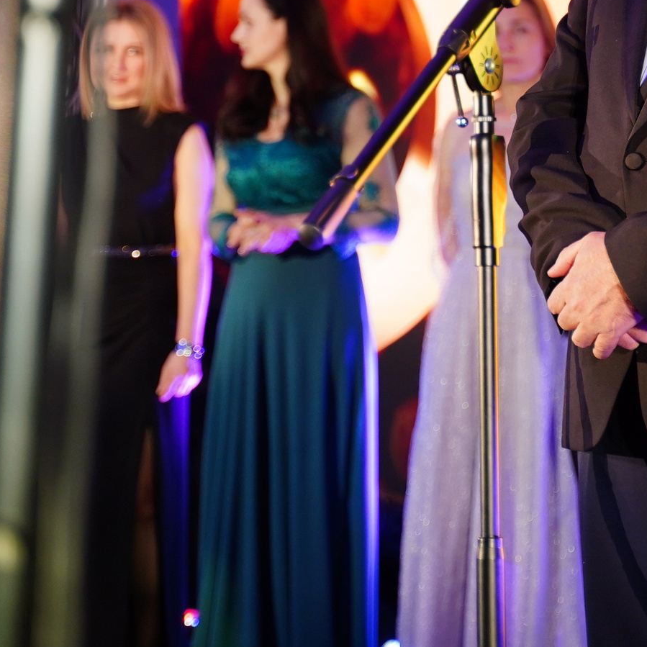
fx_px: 2918
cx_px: 630
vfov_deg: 12.6
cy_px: 62
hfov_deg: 12.5
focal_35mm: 138
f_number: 2.8
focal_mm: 57
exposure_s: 1/250
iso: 800
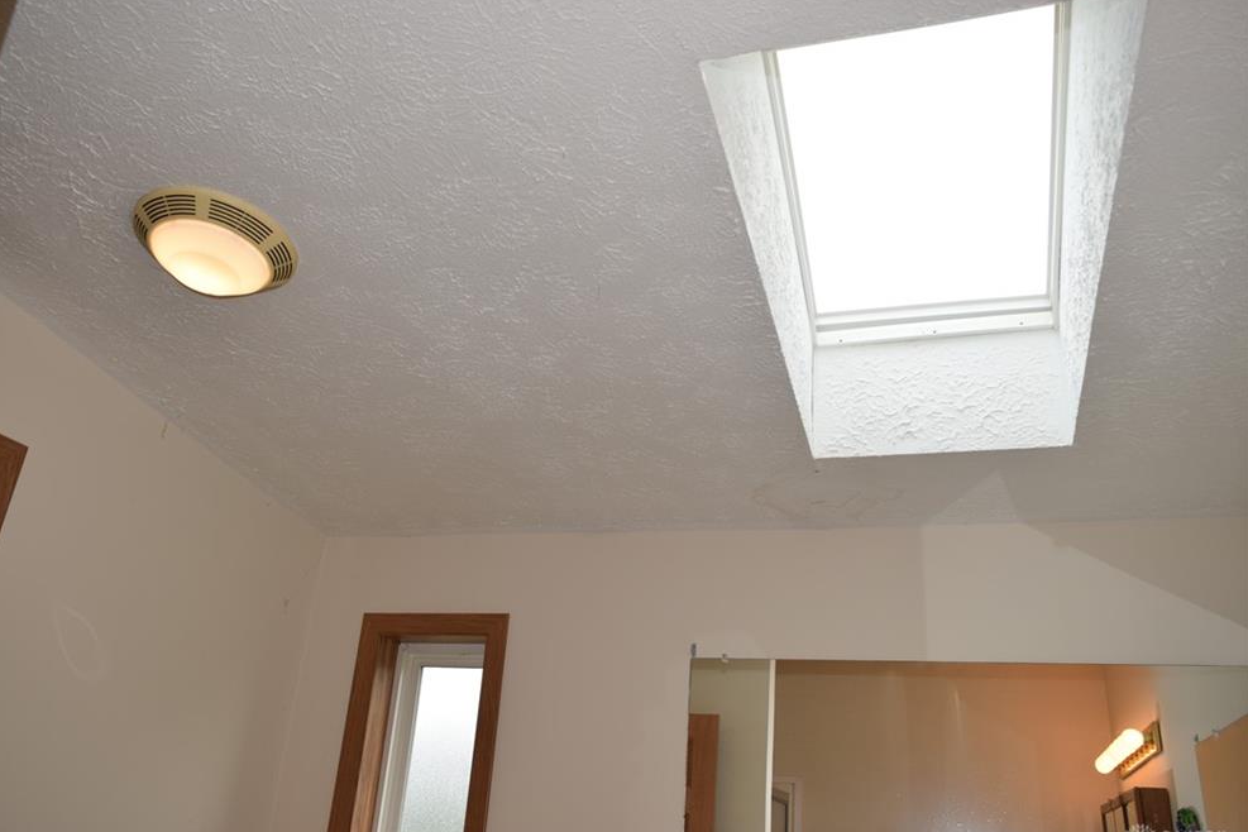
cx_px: 603
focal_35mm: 28
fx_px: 971
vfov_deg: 46.4
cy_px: 424
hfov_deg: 65.5
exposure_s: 1/125
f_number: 5.6
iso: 180
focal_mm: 18
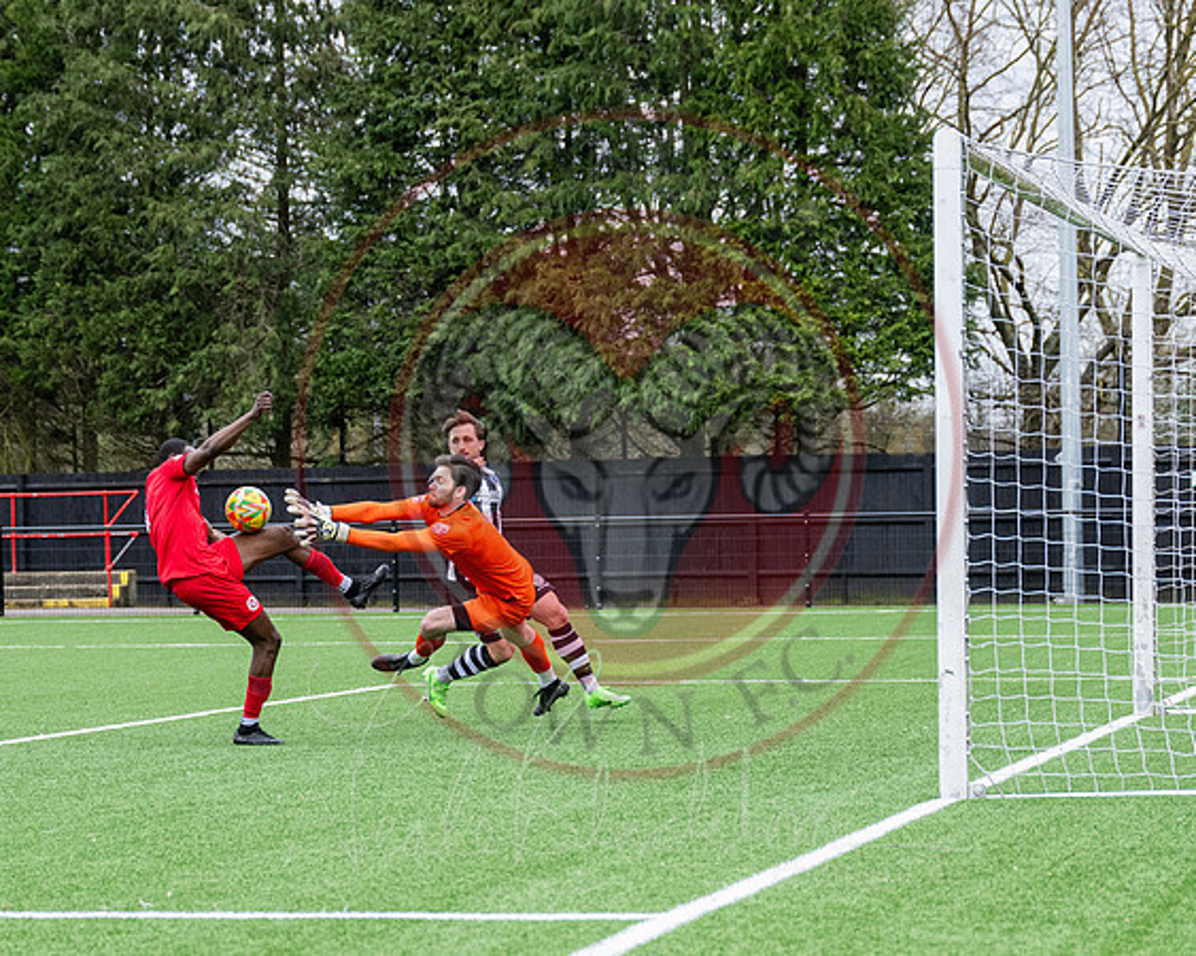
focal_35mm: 133
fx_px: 4709
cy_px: 616
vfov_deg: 11.6
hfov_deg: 14.4
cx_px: 404
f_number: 4
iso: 800
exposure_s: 1/1250
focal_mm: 75
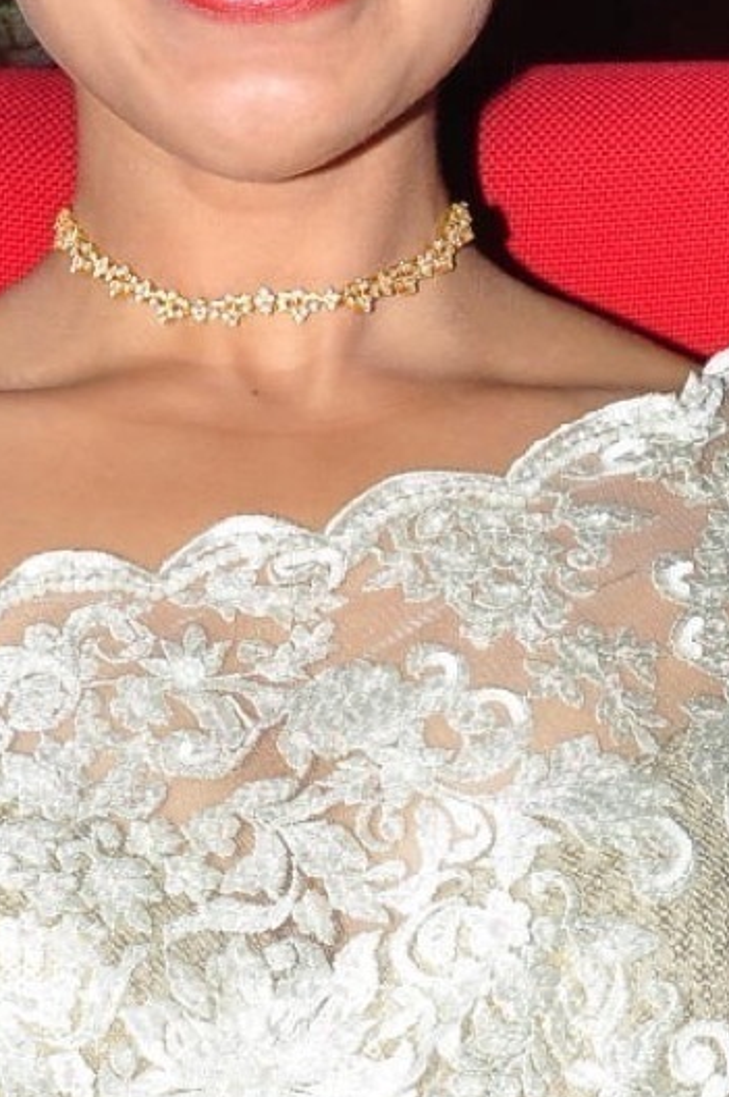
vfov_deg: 10.5
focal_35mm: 195
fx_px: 5934
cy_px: 875
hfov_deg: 7.0
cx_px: 528
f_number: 11
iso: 400
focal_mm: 38
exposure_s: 1/125
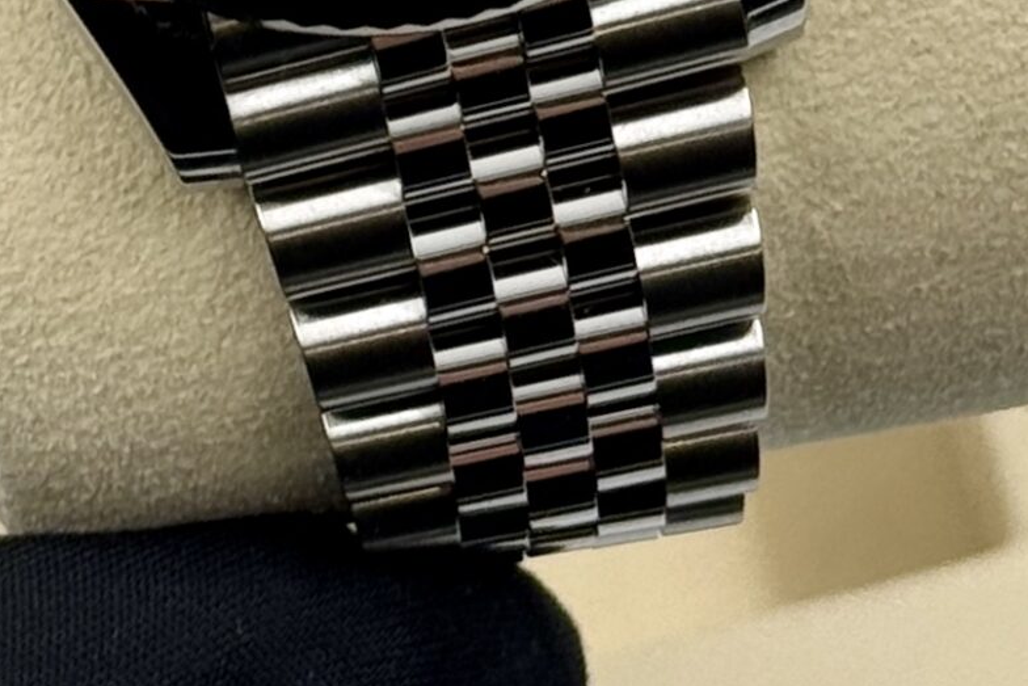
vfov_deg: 8.2
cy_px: -506
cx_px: 370
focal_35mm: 163
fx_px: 4655
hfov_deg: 12.6
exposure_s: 1/325
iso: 64
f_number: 1.78
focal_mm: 6.76
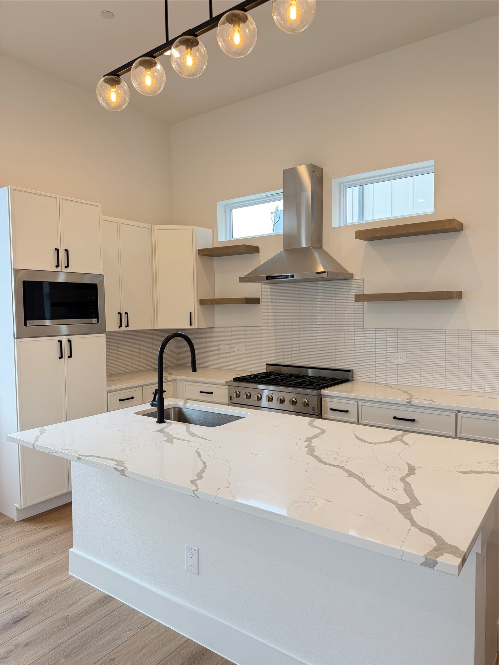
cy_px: 332
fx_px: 461
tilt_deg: -3.8
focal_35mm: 24
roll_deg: +0.4
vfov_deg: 71.6
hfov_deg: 56.8
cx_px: 250
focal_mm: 6.76
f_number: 1.78
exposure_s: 1/120
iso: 100
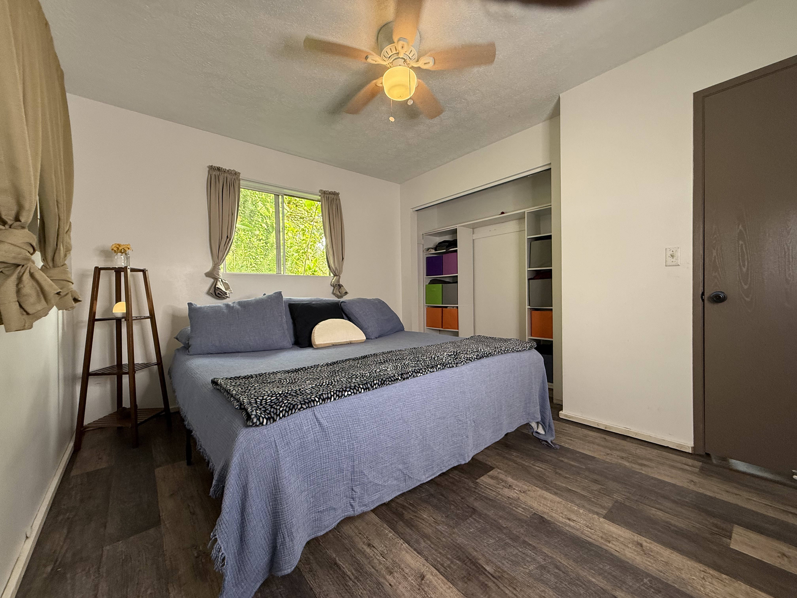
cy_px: 299
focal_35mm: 14
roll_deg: +1.4
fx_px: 322
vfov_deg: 85.7
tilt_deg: -0.8
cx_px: 398
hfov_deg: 102.1
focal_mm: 2.22
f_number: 2.2
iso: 200
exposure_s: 1/120
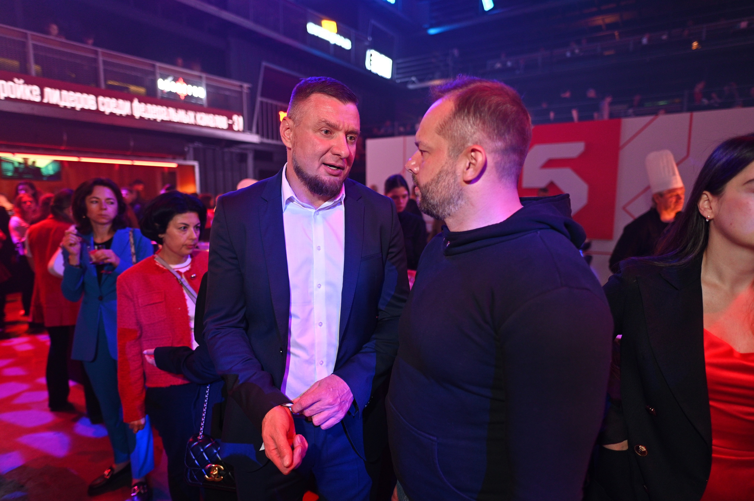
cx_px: 377
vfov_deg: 61.9
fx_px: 419
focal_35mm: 20
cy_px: 250
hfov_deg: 84.0
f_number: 1.8
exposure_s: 1/160
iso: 800
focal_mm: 20
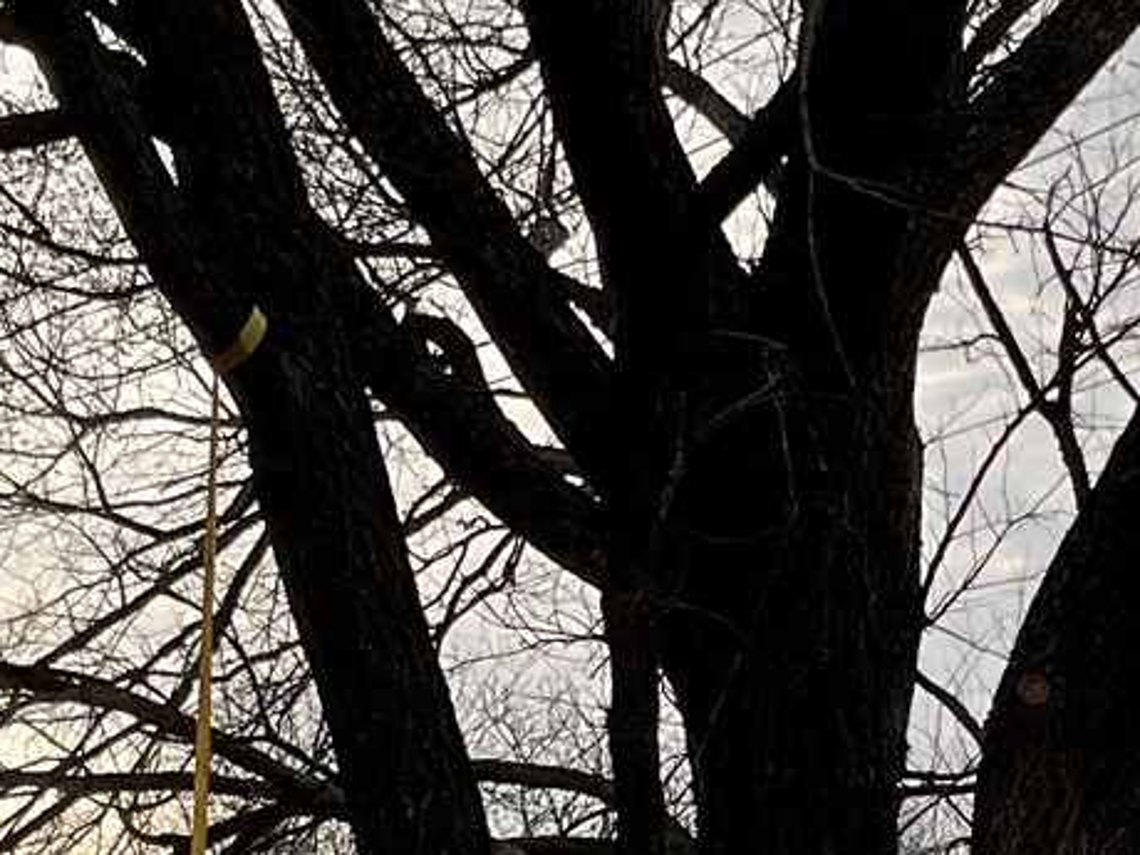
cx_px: 848
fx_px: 4248
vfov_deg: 11.5
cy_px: 590
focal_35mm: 129
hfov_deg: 15.2
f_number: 1.8
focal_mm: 3
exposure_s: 1/1311
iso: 16
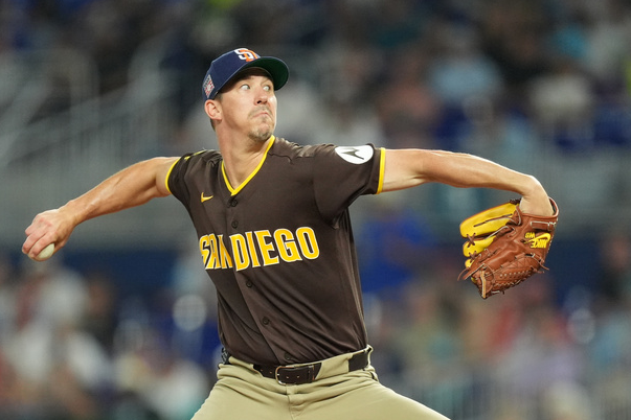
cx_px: 332
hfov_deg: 3.0
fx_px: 11900
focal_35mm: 679
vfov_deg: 2.0
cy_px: 354
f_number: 2.8
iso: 4000
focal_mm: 400
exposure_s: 1/2500
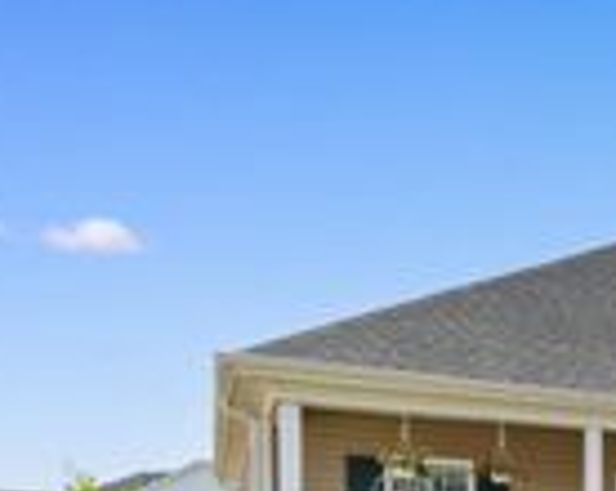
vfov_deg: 26.6
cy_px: 578
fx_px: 928
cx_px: 1013
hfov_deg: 24.3
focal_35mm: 51
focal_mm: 10
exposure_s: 1/250
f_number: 8
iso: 100
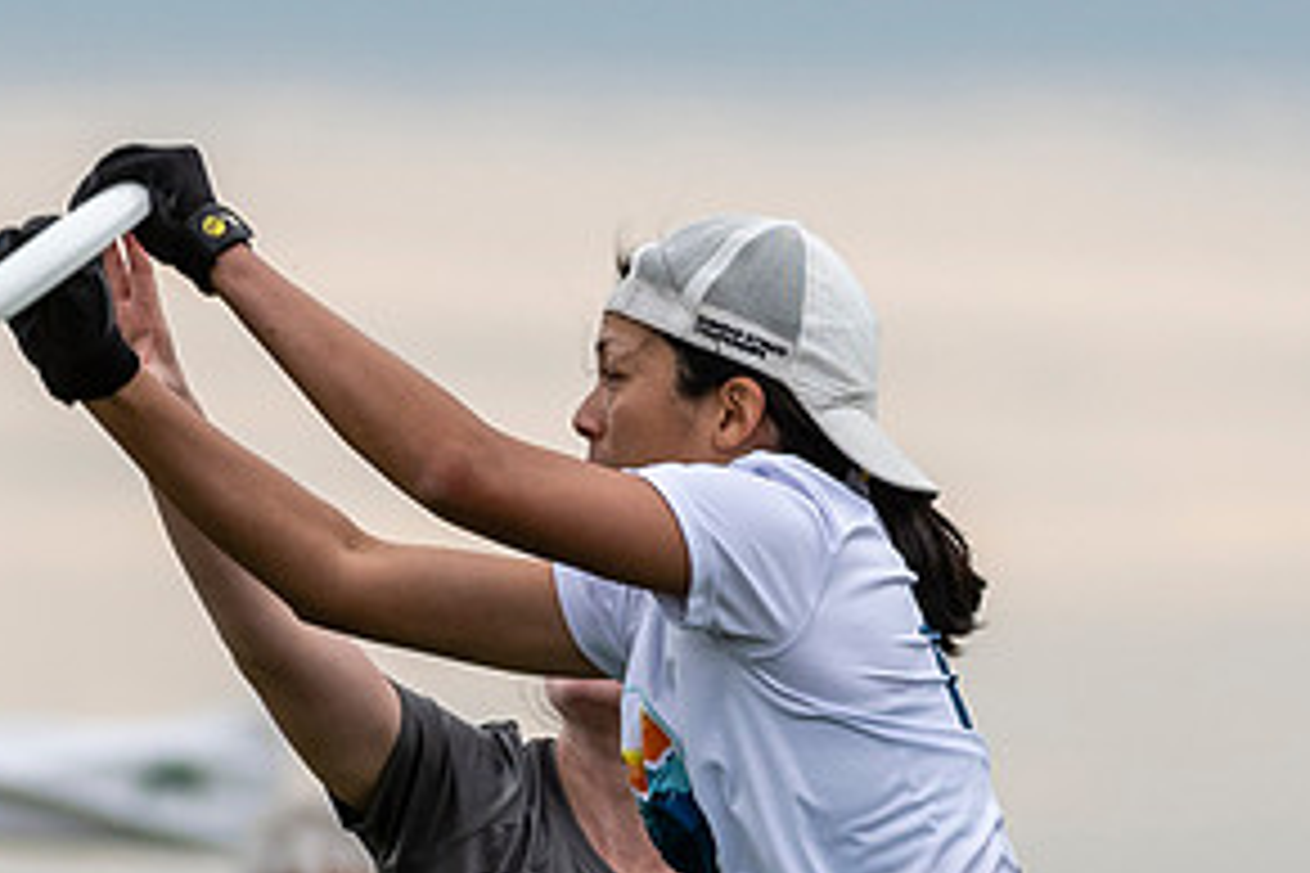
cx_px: 770
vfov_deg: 1.2
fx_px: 42499
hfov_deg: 1.8
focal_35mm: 1168
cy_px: 602
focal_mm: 200
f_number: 4
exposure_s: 1/1000
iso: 180
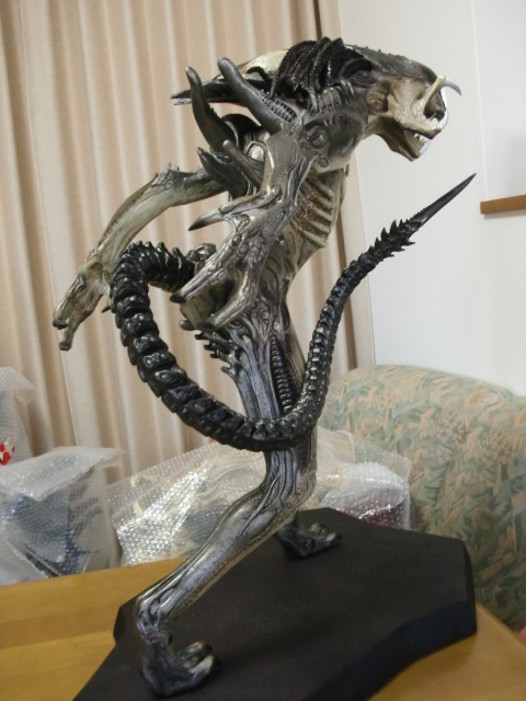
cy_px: 350
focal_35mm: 36
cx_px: 263
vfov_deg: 51.4
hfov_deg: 39.7
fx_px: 729
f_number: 2.8
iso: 500
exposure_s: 1/60
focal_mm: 6.3
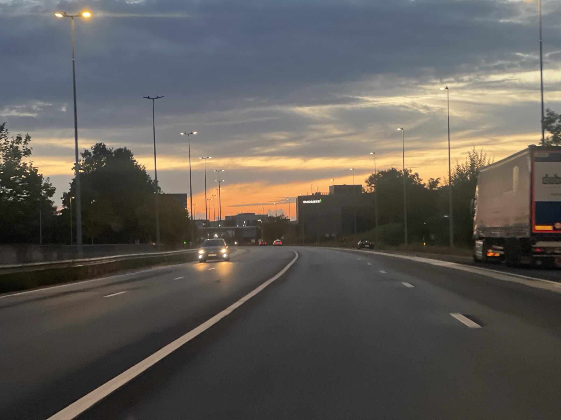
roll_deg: +2.1
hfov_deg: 25.3
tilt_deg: +3.3
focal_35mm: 77
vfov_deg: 19.1
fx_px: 1248
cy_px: 210
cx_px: 280
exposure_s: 1/50
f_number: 2.8
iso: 400
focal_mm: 9
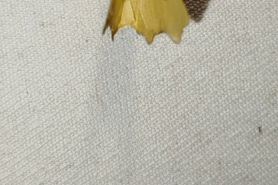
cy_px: 15
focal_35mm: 111
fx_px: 857
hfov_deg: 18.4
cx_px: 140
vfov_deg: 12.2
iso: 64
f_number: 1.7
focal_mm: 5.31
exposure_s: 1/50
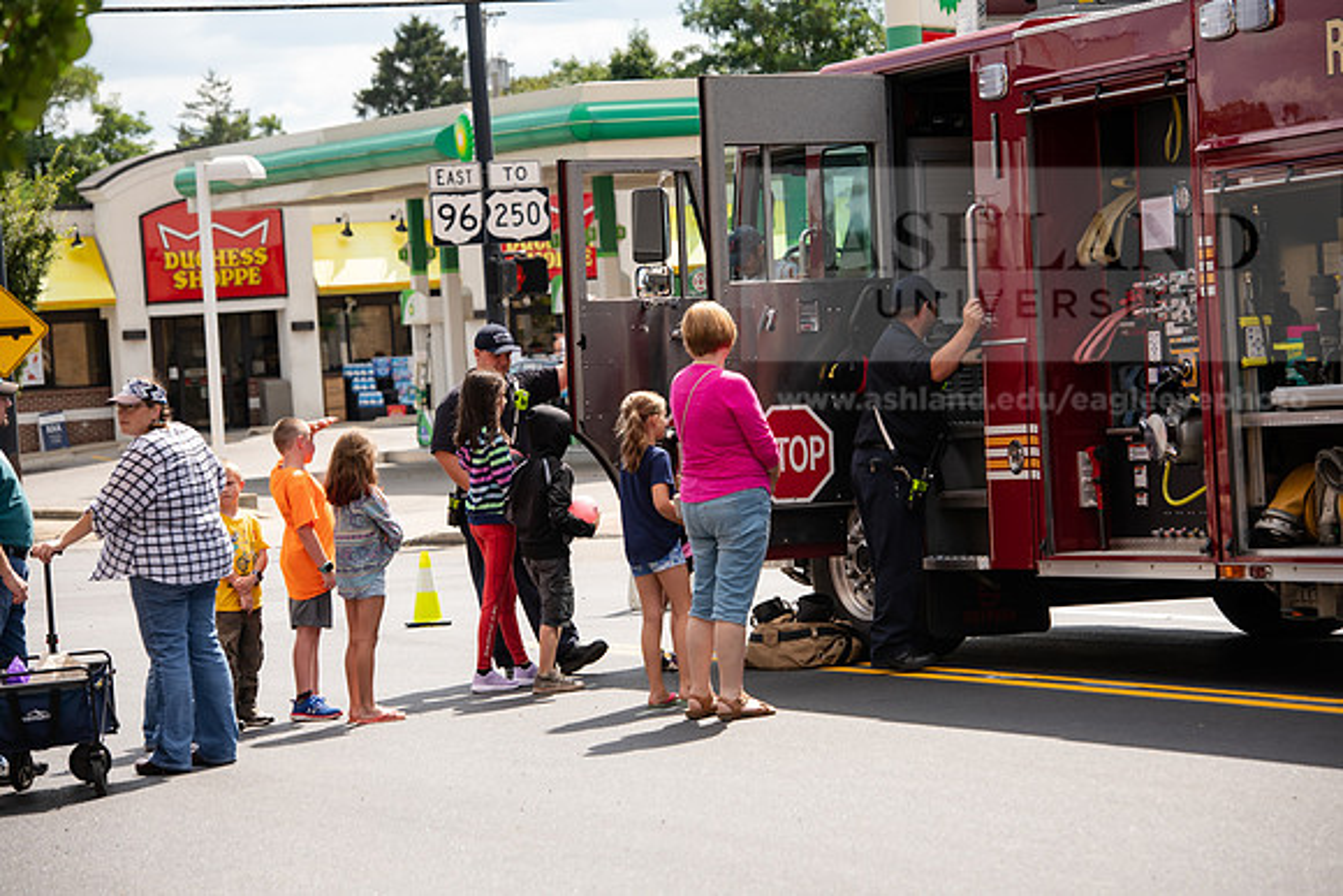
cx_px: 672
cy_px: 448
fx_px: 4851
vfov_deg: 10.6
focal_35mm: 130
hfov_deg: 15.8
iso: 160
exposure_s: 1/500
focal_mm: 130
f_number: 6.3
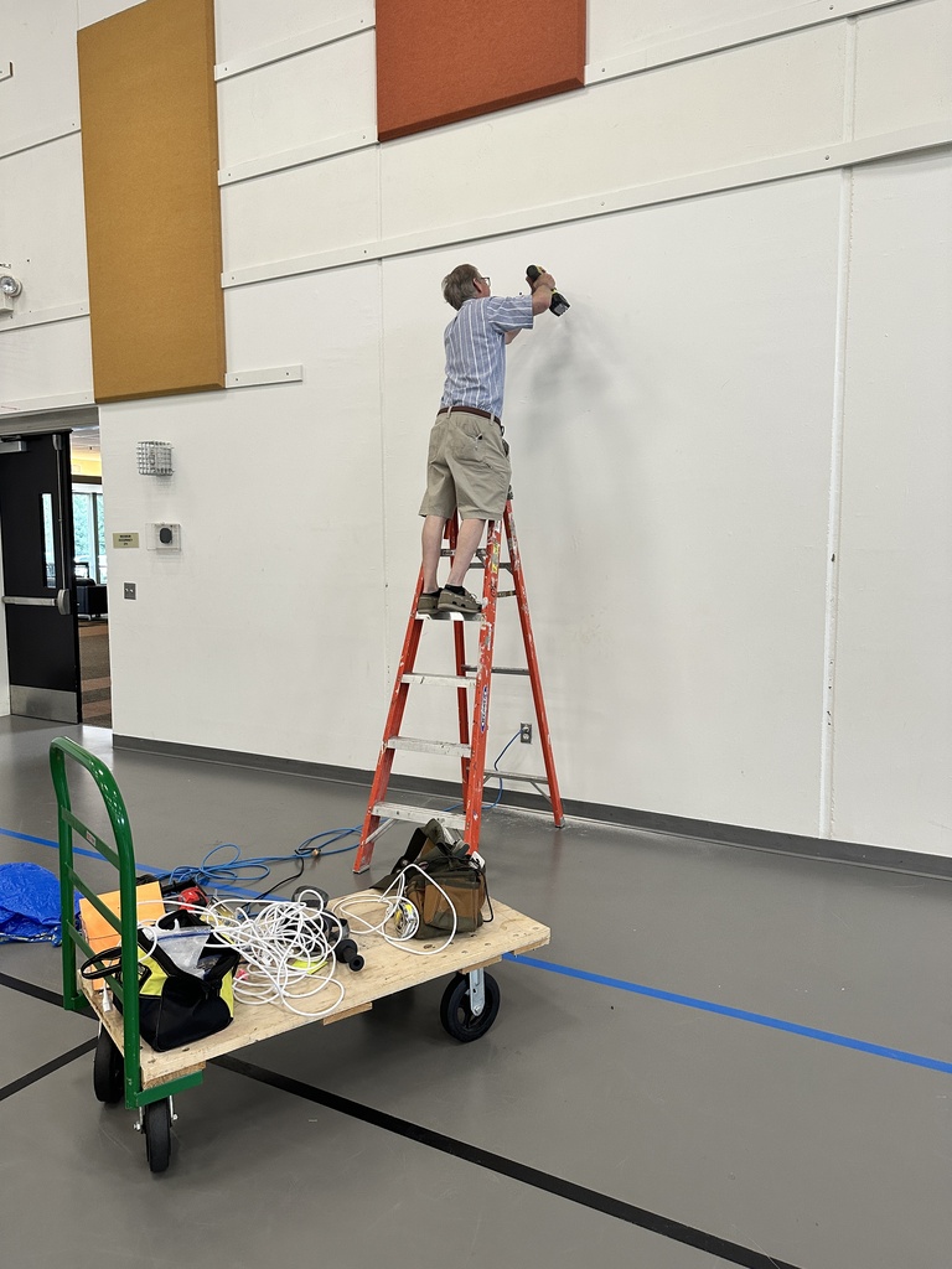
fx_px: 880
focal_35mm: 24
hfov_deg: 56.8
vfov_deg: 71.6
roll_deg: +0.3
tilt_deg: -5.2
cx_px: 476
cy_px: 634
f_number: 1.78
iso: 200
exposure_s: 1/120
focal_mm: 6.86
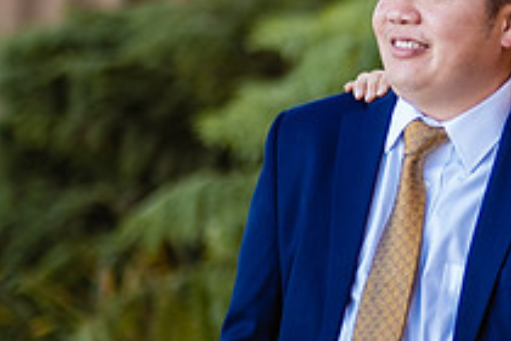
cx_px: 518
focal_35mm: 232
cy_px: 147
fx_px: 3293
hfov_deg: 8.8
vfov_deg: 5.9
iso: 160
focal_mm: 56
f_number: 1.2
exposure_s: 1/500
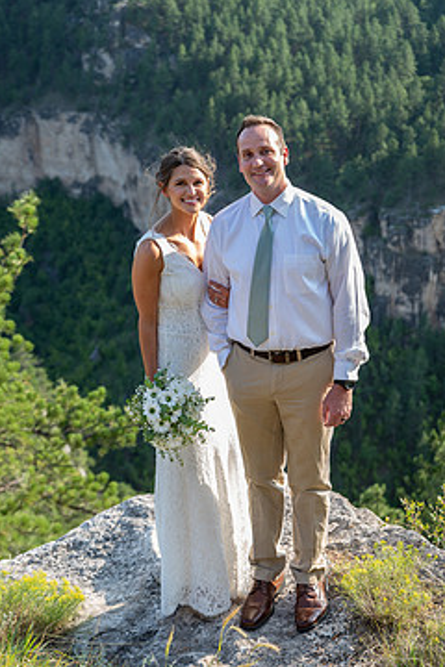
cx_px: 239
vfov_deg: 26.9
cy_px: 263
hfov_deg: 18.2
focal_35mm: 75
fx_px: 1391
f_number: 3.5
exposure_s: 1/320
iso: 200
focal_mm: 60
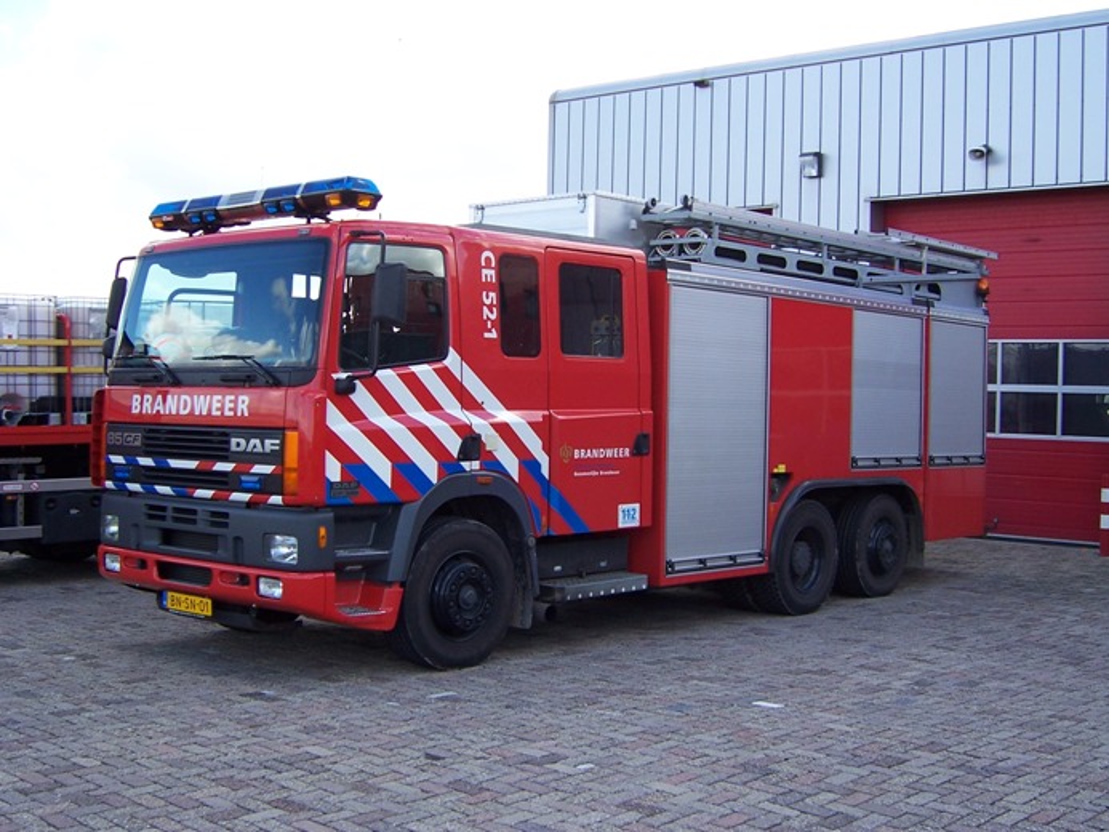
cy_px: 416
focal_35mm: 44
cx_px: 554
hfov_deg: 42.9
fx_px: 1410
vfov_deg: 32.9
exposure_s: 1/250
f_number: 3.3
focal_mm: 7.3
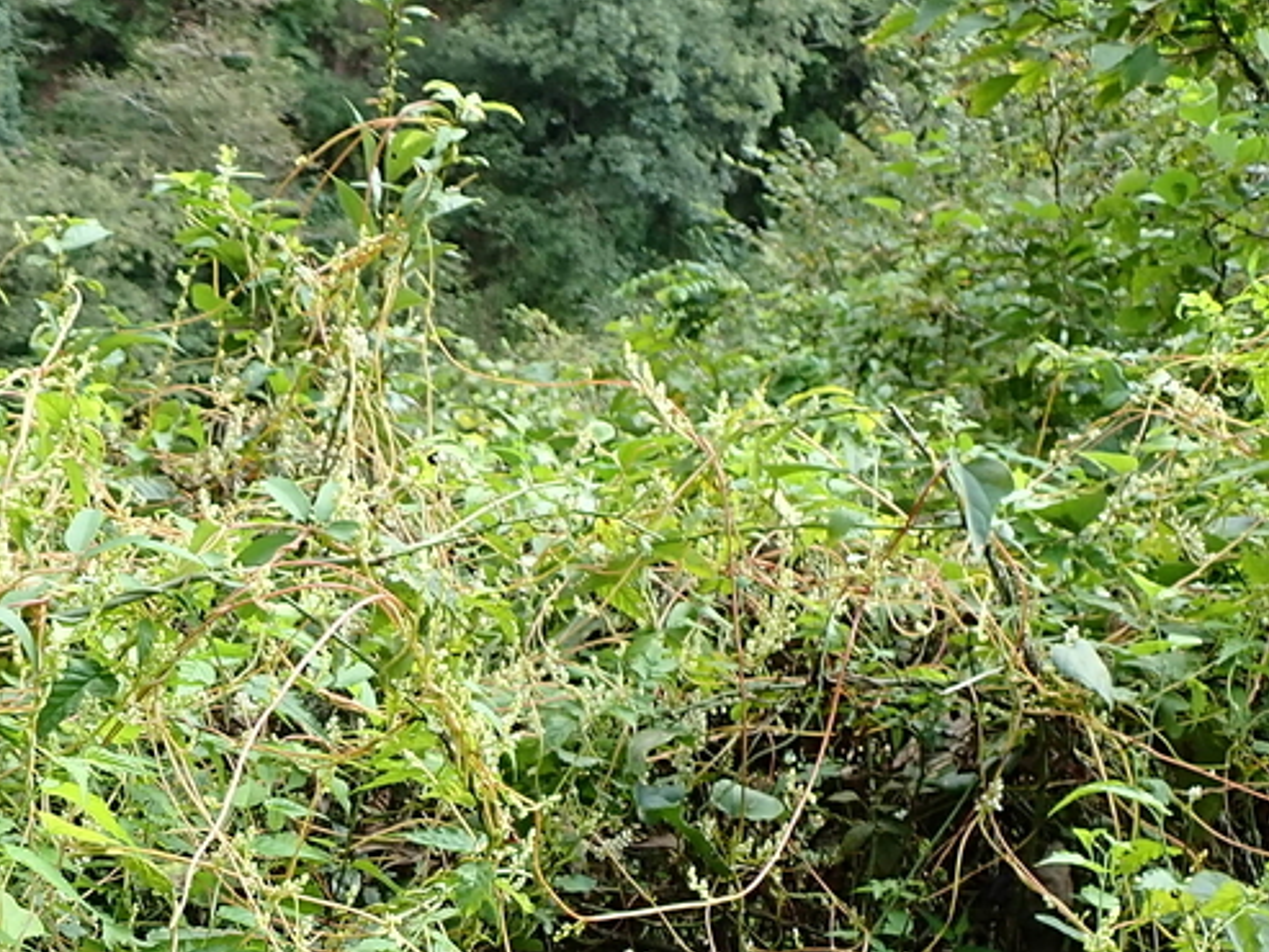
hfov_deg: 25.0
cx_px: -80
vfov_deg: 19.3
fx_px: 2677
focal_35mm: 73
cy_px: 1047
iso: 100
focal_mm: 5.5
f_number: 3.2
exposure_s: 1/50
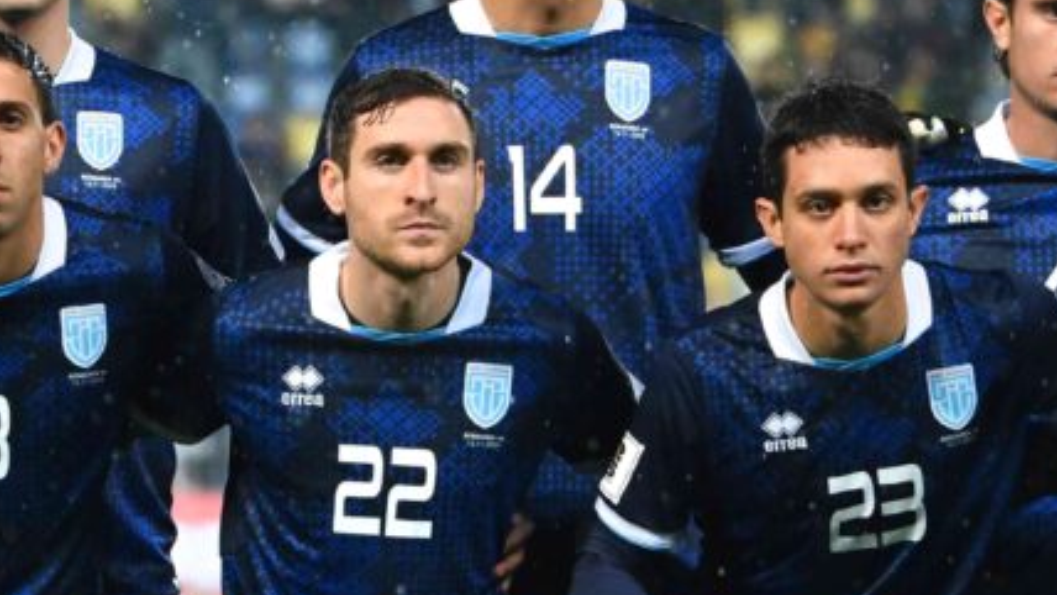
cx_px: 180
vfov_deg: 3.2
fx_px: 10737
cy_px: 474
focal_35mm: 383
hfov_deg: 5.6
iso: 1600
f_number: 2.8
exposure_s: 1/1250
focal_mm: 102
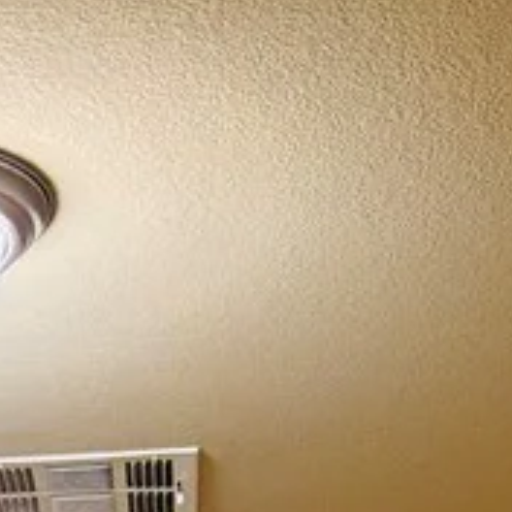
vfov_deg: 10.2
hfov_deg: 11.5
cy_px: 1449
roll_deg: -3.7
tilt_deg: -5.0
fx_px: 2242
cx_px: -564
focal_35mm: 134
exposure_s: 1/60
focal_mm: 5.96
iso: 400
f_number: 1.6
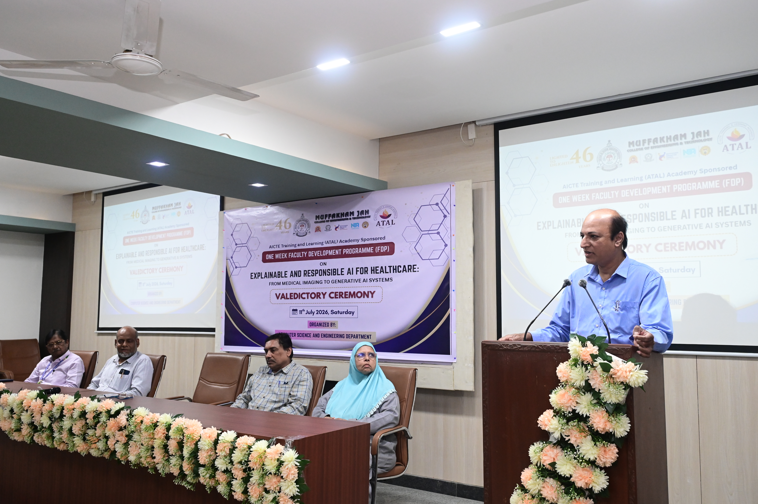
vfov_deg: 42.3
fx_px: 652
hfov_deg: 60.3
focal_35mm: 31
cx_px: 379
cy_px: 252
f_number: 6.3
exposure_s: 1/125
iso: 4000
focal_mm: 31
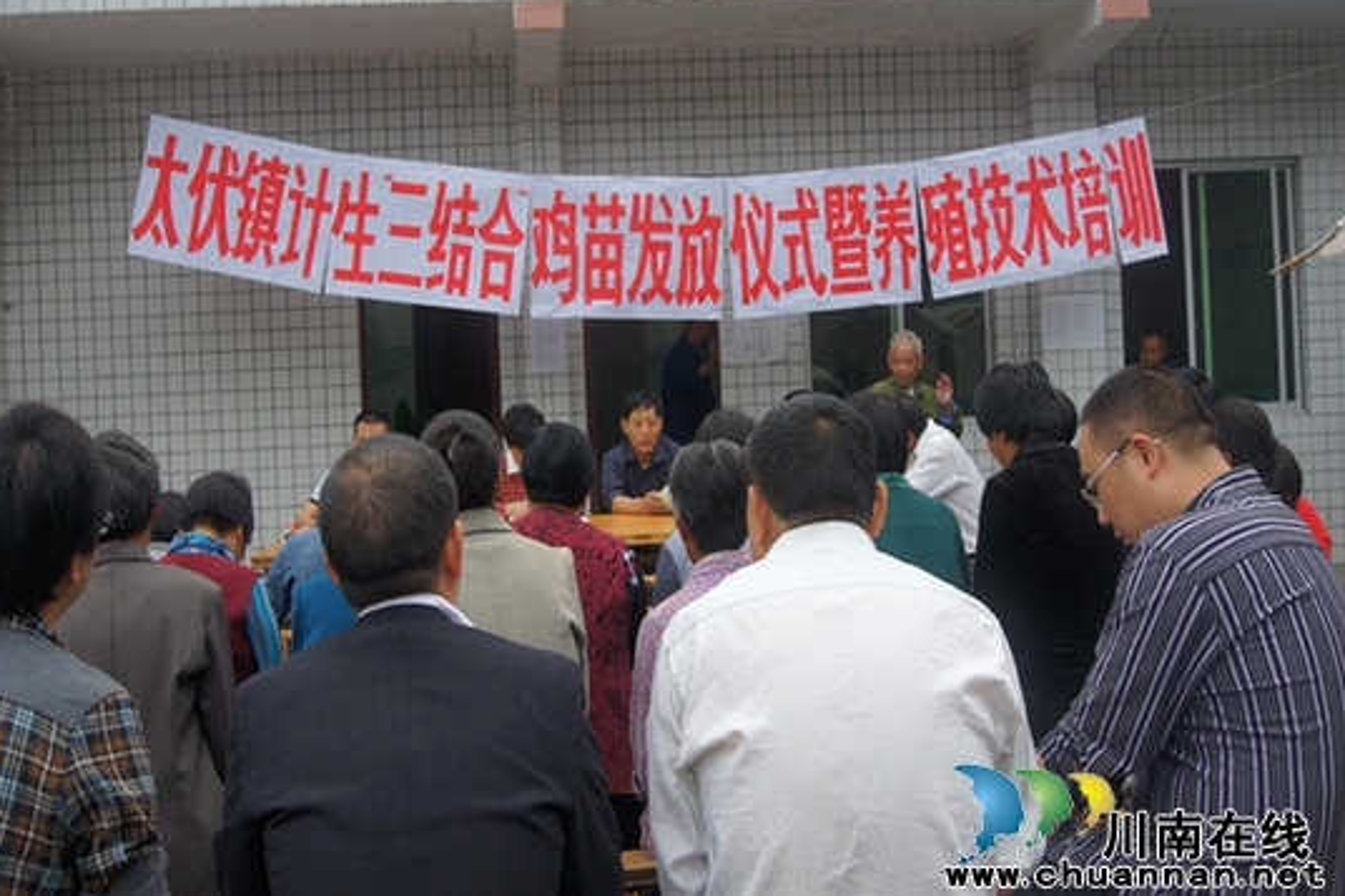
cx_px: 660
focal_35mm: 40
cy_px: 445
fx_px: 1494
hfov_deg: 48.5
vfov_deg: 33.4
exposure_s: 1/100
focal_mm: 26
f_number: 8
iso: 200
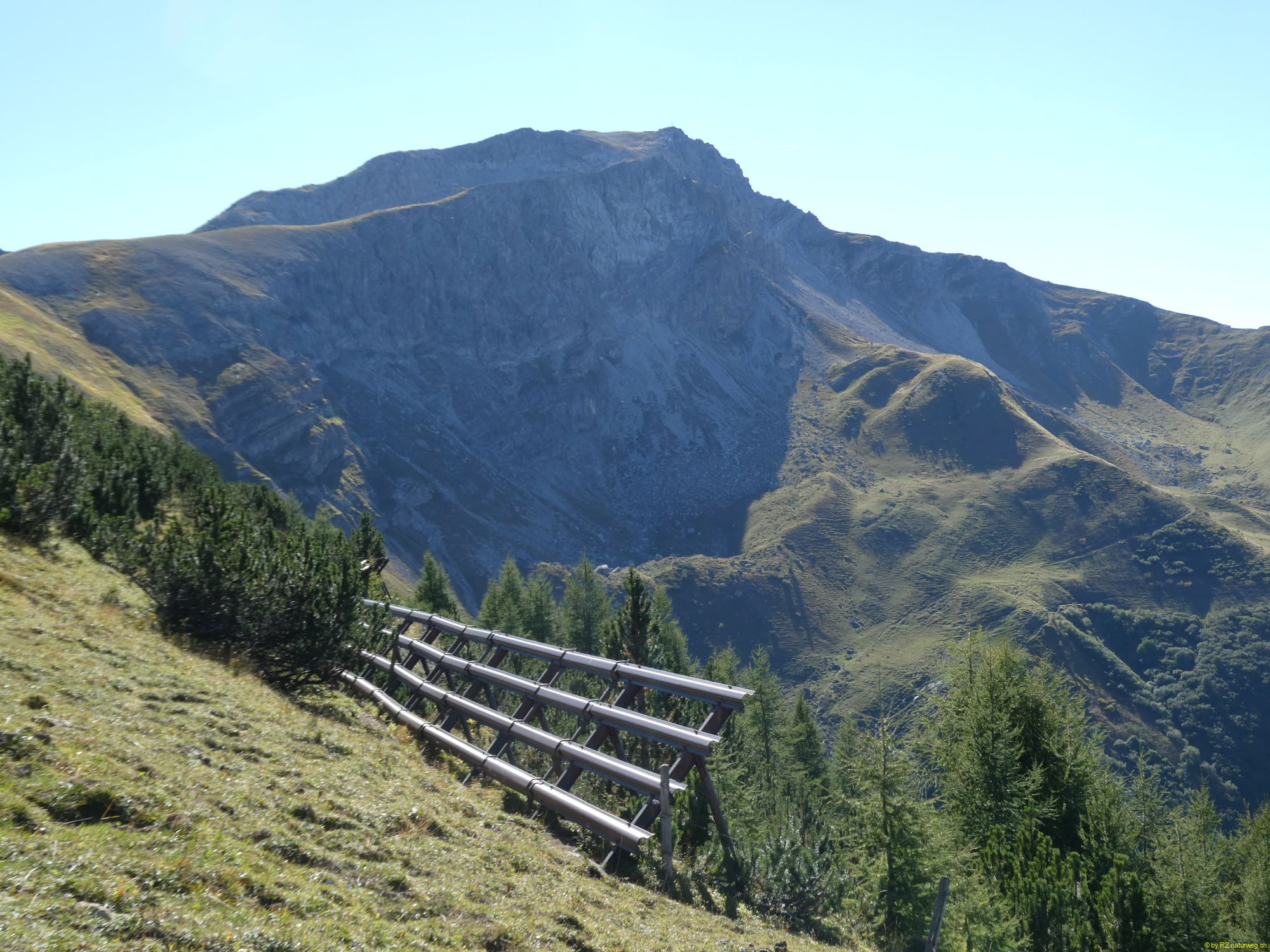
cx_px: 635
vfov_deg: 29.1
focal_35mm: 50
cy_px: 476
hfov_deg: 38.2
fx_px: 1834
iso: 80
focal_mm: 9
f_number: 4.1
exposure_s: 1/320
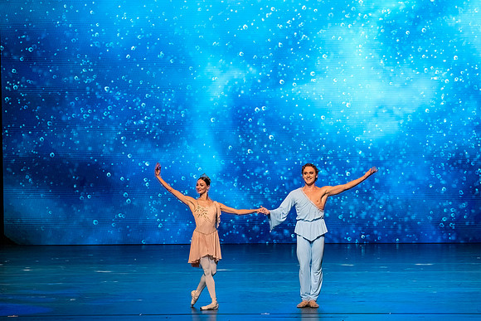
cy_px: 141
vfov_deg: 6.6
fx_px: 2765
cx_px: 322
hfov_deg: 9.9
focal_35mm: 207
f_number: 6.3
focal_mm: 154
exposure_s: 1/400
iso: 6400
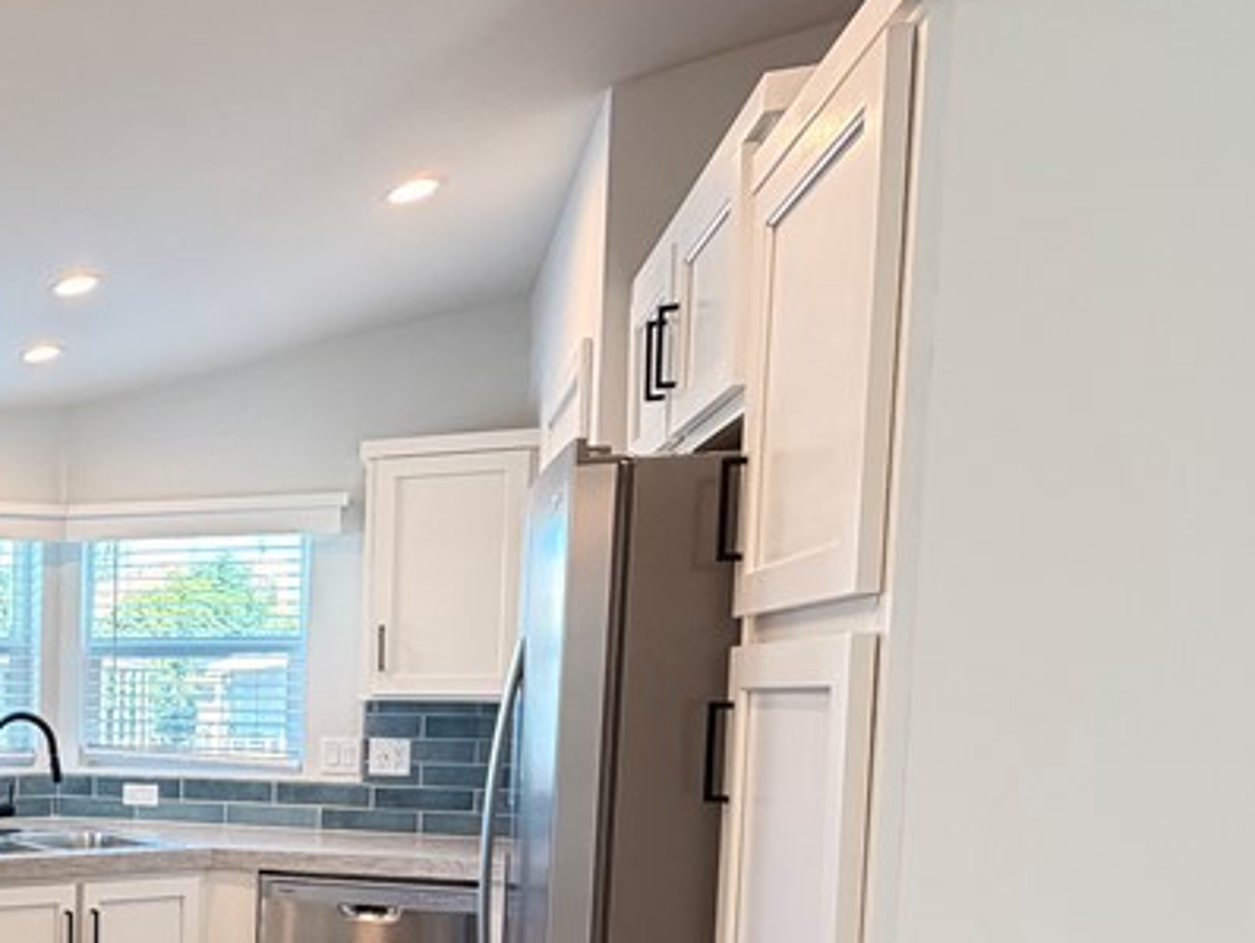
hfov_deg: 39.6
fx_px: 1306
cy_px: 766
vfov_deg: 38.1
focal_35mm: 36
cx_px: -192
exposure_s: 1/120
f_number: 2.2
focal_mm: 2.22
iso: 320
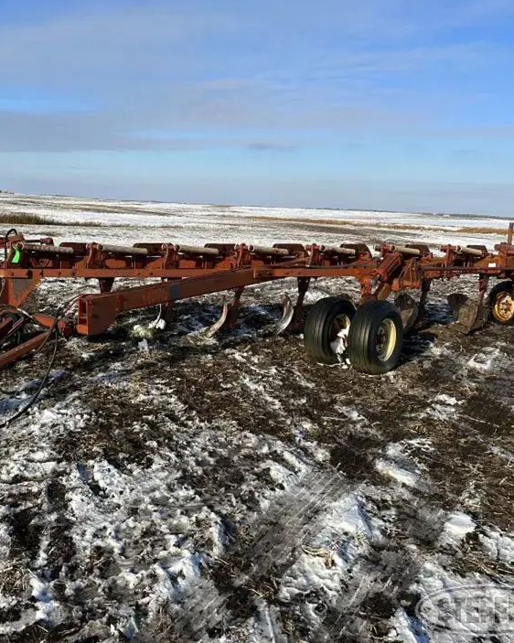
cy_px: 317
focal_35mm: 32
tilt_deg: -8.6
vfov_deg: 55.7
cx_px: 138
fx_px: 609
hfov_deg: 44.5
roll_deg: -2.5
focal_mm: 6.86
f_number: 1.78
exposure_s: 1/5000
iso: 80
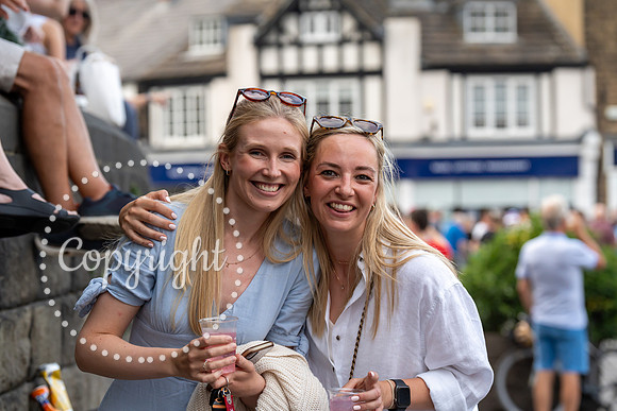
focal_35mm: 97
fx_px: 1663
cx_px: 308
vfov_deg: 14.1
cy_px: 206
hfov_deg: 21.0
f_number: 4
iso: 800
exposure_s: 1/800
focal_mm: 97
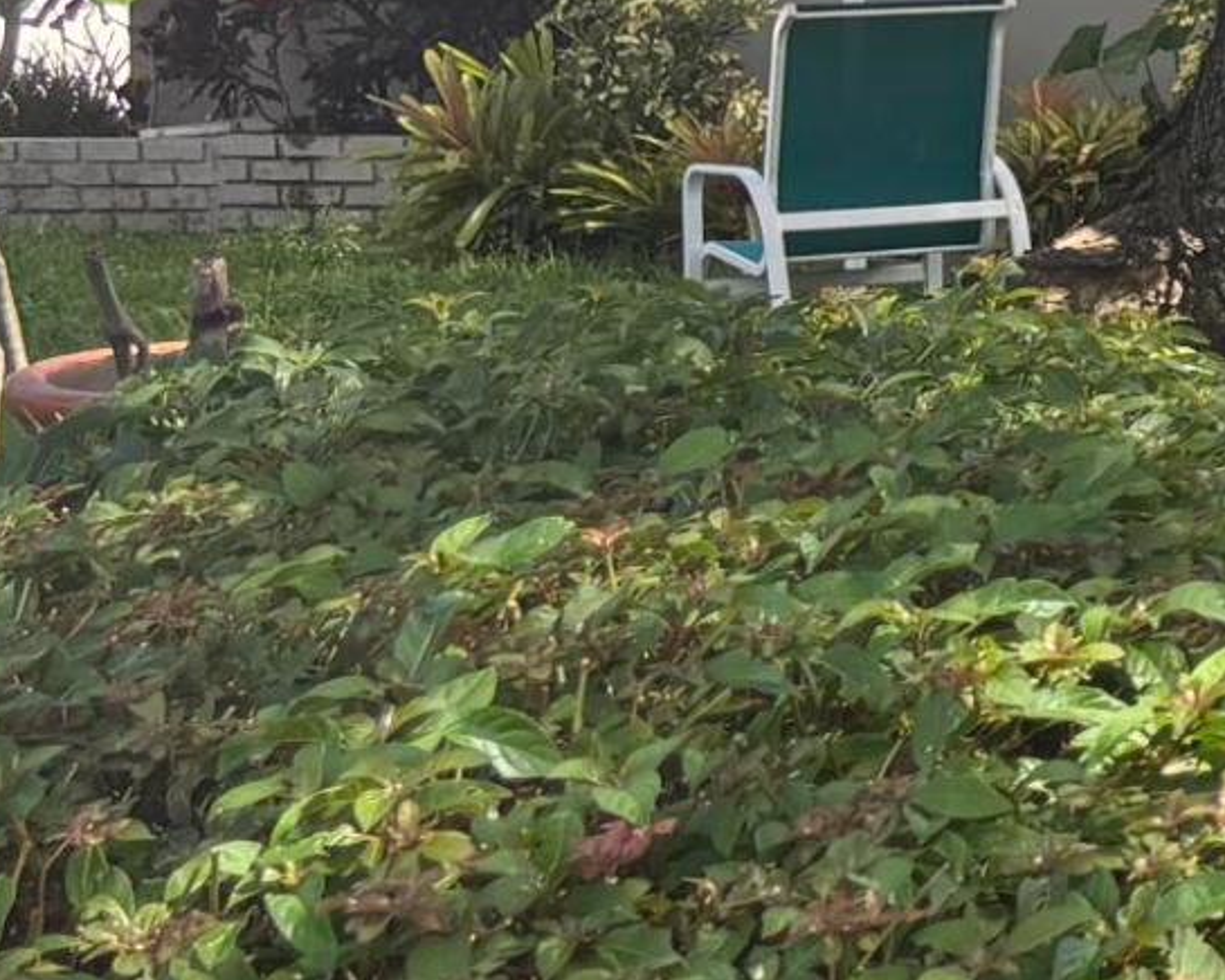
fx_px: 4858
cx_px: 2704
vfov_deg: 11.5
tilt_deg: -2.4
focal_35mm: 134
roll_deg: -0.7
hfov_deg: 12.2
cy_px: 139
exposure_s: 1/662
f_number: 1.6
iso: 50
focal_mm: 5.96
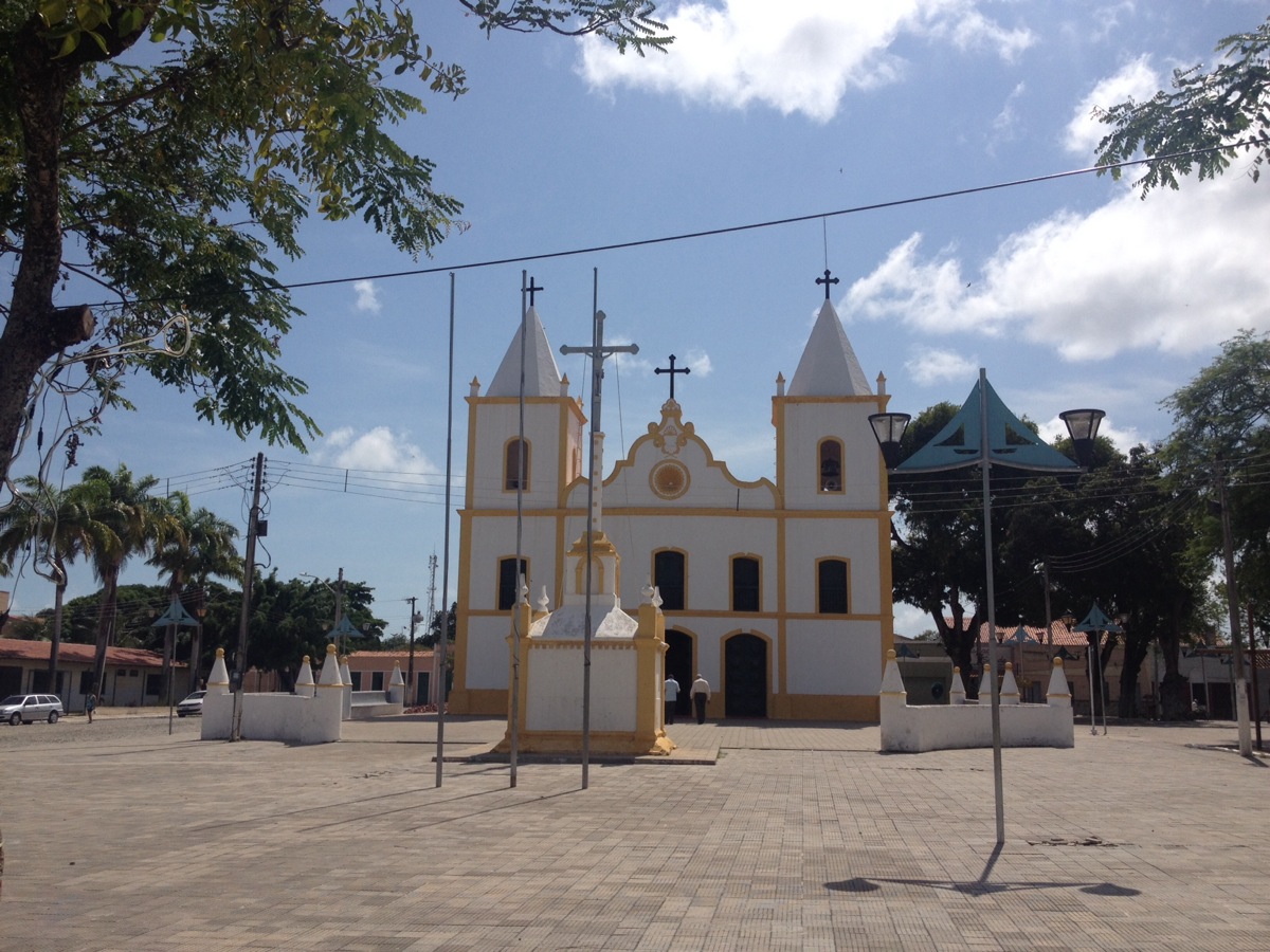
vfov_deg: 40.7
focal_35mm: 35
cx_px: 635
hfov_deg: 52.6
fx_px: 1284
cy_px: 476
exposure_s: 1/3953
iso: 50
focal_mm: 4.28
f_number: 2.4
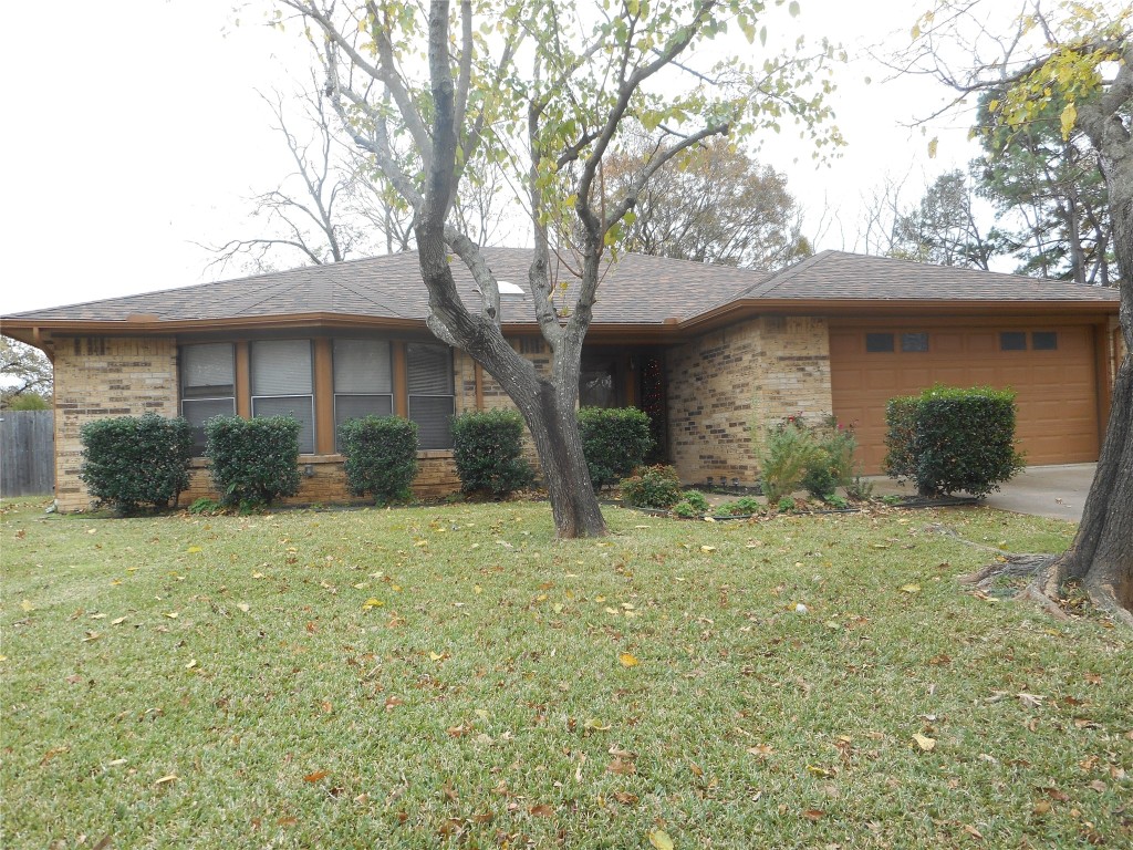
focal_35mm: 25
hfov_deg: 69.4
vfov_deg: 54.9
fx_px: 818
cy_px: 425
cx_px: 566
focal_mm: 4.5
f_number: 3.7
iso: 80
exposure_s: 1/60
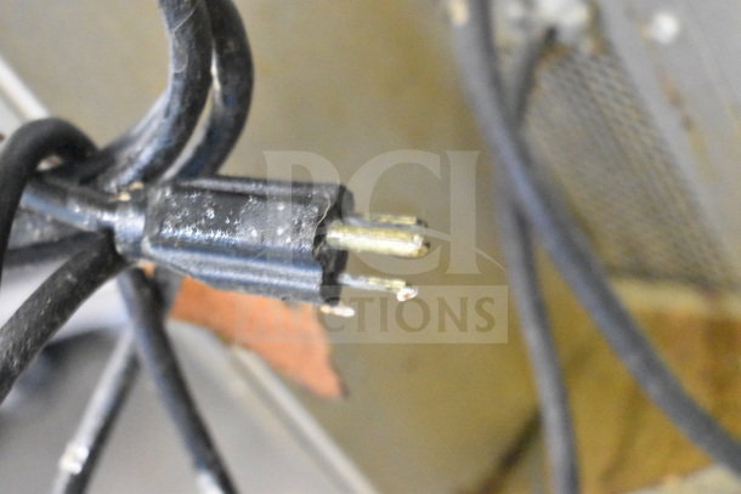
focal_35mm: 63
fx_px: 1297
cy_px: 247
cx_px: 370
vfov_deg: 21.6
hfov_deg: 31.9
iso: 18000
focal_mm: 42
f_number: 5
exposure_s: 1/60
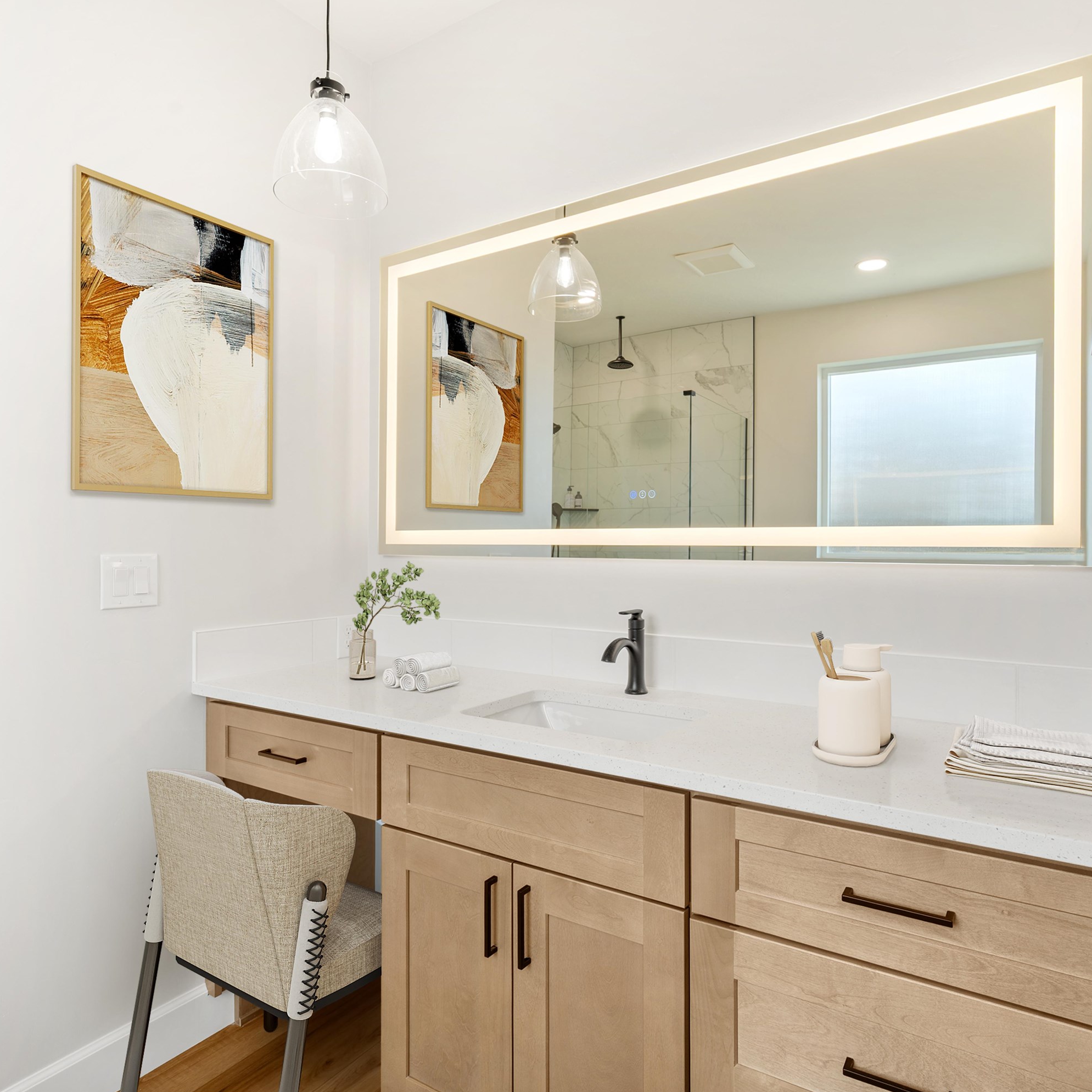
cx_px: 573
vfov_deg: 72.1
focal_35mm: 21
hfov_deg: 72.1
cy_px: 534
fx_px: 749
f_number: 8
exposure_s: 1/2
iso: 100
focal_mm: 16
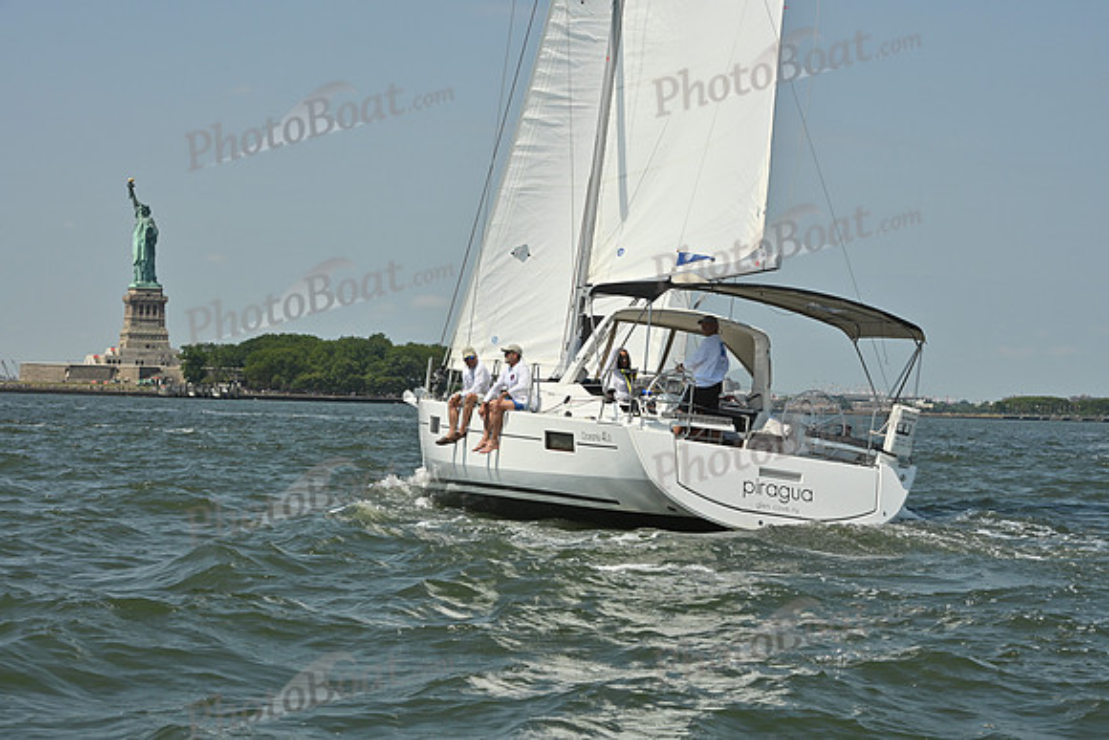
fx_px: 2773
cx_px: 554
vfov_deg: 15.2
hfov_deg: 22.6
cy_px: 370
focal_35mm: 90
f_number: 10
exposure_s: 1/1250
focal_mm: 90
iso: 320
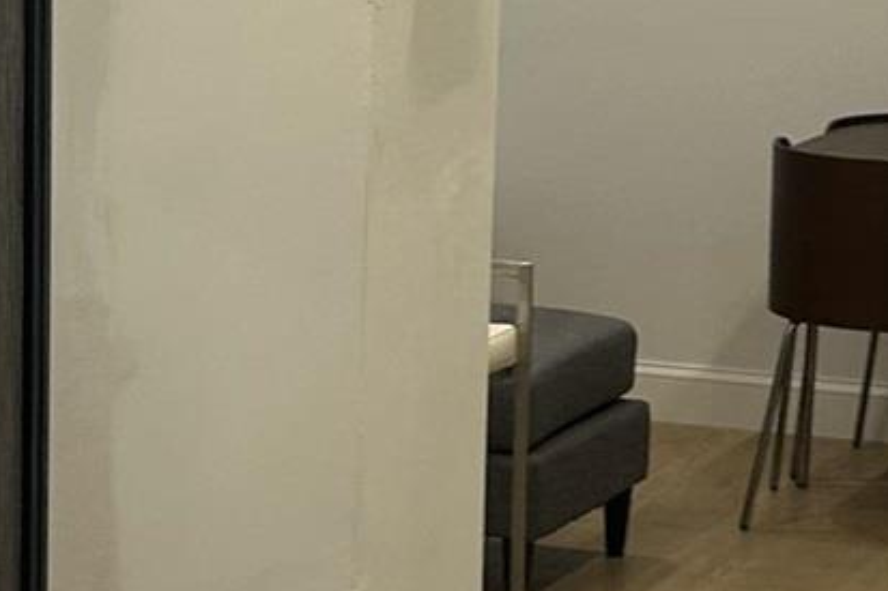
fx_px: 3723
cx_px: 505
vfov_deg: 9.1
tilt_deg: -6.3
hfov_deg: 13.6
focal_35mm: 151
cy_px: 163
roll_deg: -0.8
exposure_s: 1/60
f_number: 1.5
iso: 64
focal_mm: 5.7
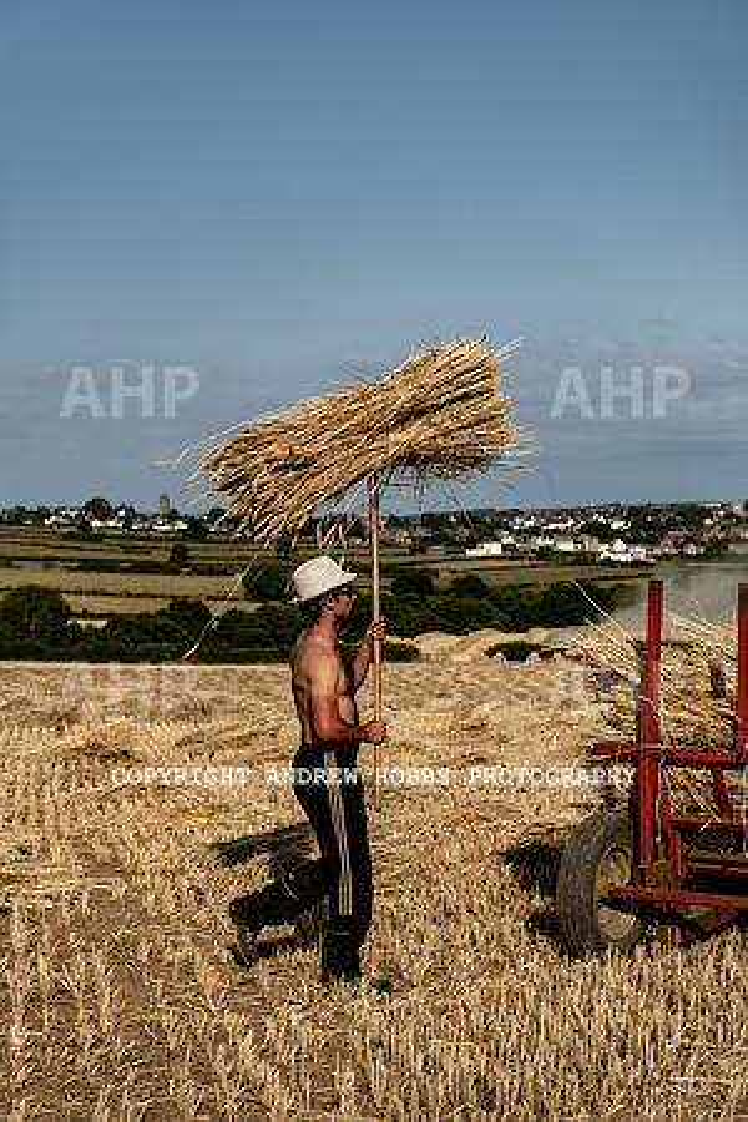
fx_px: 2181
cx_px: 374
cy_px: 561
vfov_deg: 28.8
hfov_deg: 19.5
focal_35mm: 70
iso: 64
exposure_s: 1/1250
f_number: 5.6
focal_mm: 70
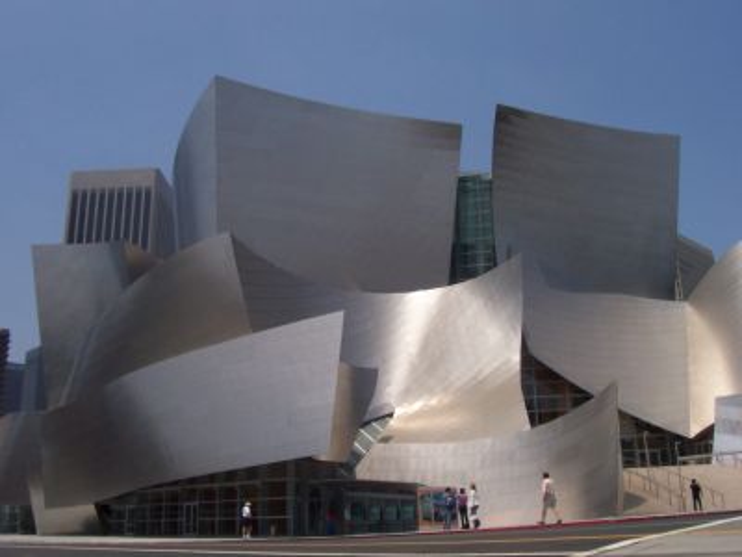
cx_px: 371
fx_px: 793
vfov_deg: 38.7
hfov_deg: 50.1
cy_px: 278
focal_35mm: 37
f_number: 5.6
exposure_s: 1/1000
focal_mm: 5.6
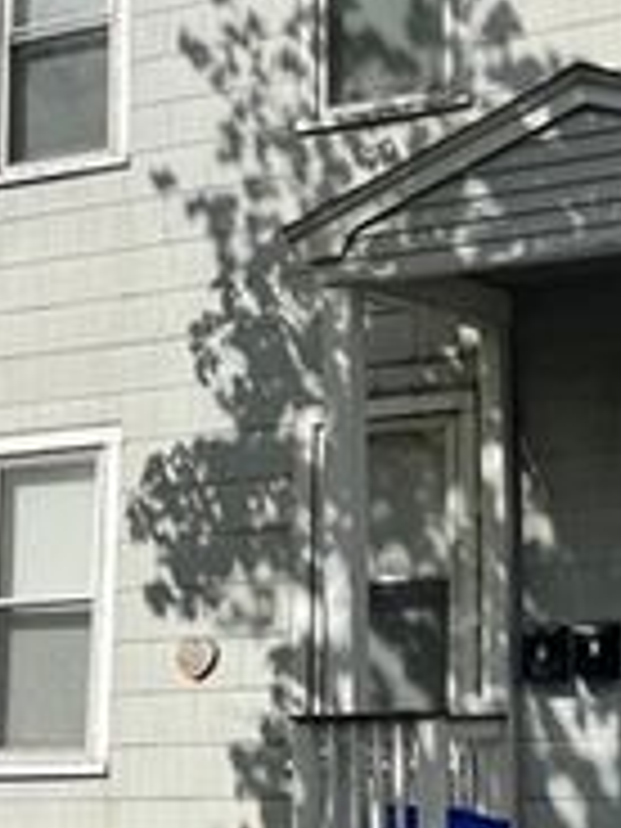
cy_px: 317
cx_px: 526
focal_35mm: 87
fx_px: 2081
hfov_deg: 16.8
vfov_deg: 22.5
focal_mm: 6.76
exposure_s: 1/6410
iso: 80
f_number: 1.78
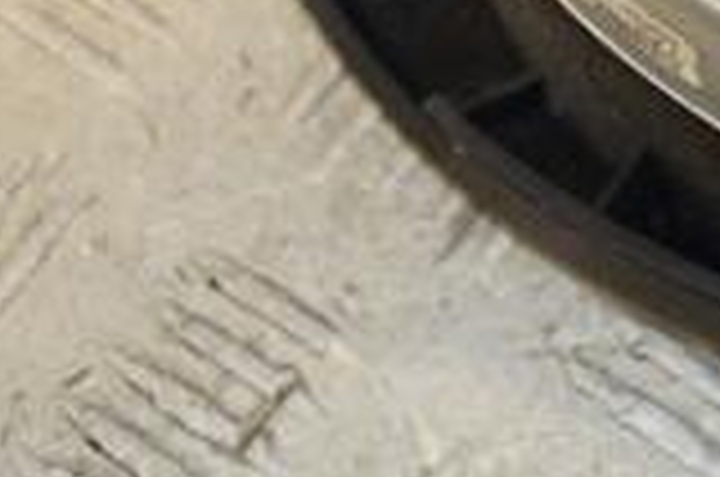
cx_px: 990
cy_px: -279
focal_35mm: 254
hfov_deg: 8.0
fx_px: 5067
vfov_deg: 5.3
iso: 800
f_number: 5.6
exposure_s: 1/200
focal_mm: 45
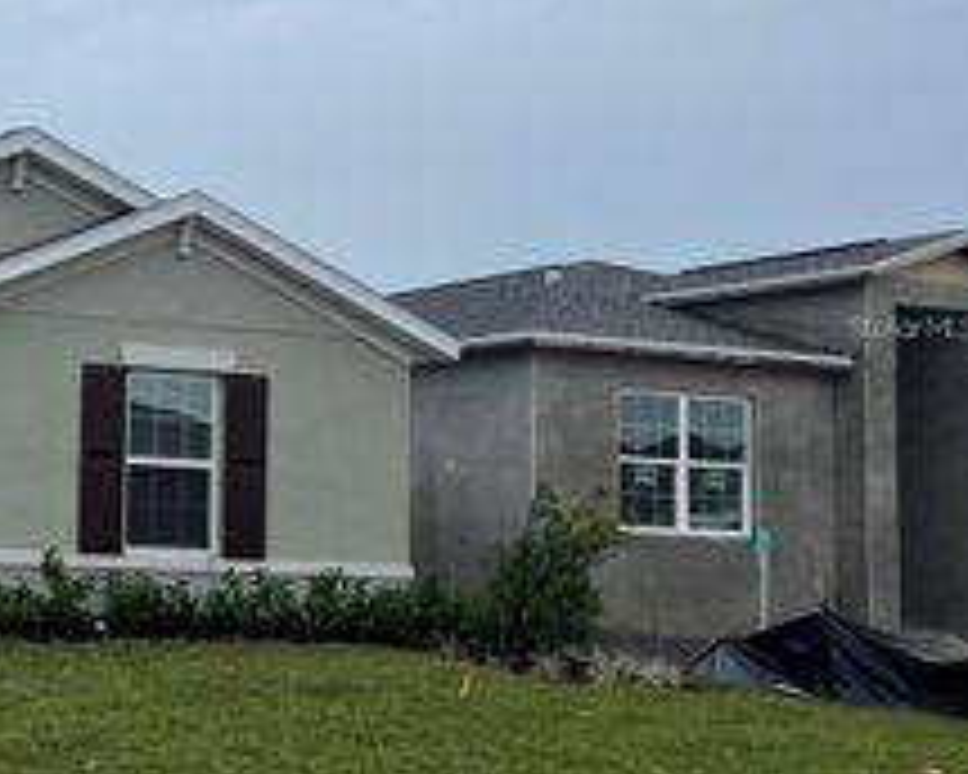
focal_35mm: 59
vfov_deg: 25.8
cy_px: 326
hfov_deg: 28.5
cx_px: -144
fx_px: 1690
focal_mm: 5.1
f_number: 1.6
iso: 50
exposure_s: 1/1355
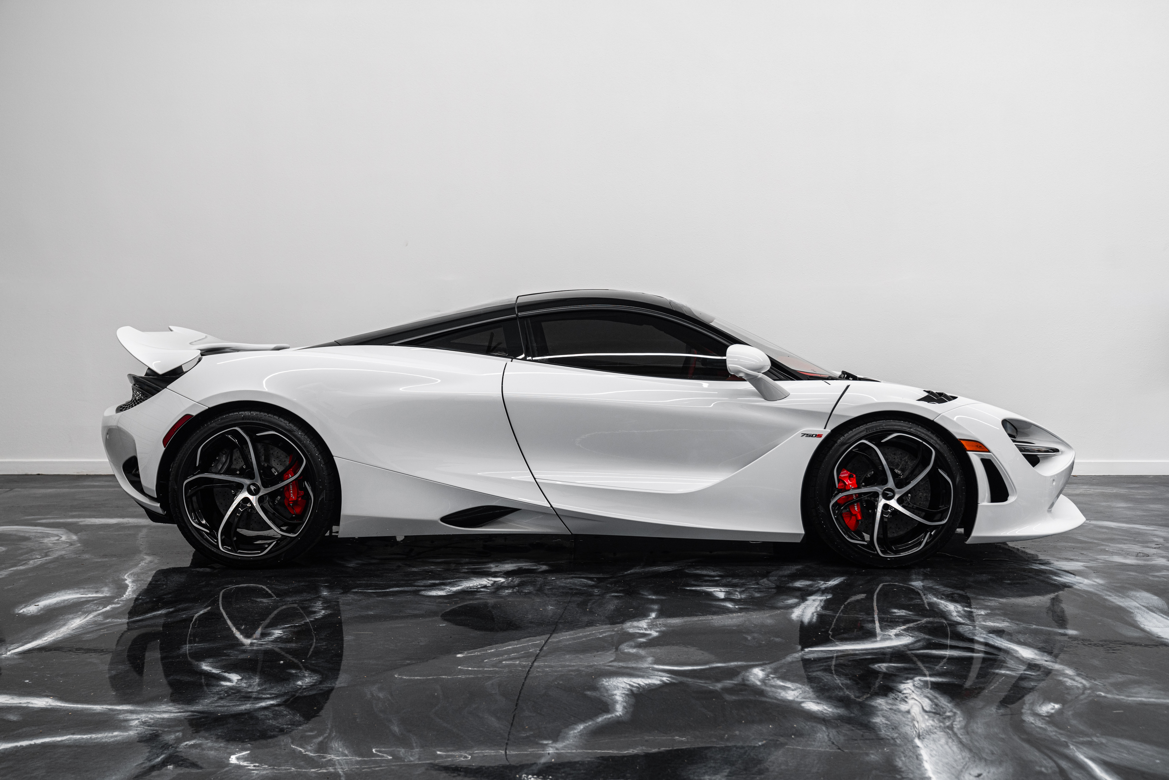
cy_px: 390
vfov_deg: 36.9
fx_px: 1169
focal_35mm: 36
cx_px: 584
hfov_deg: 53.1
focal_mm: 36
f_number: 4
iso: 320
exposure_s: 1/40
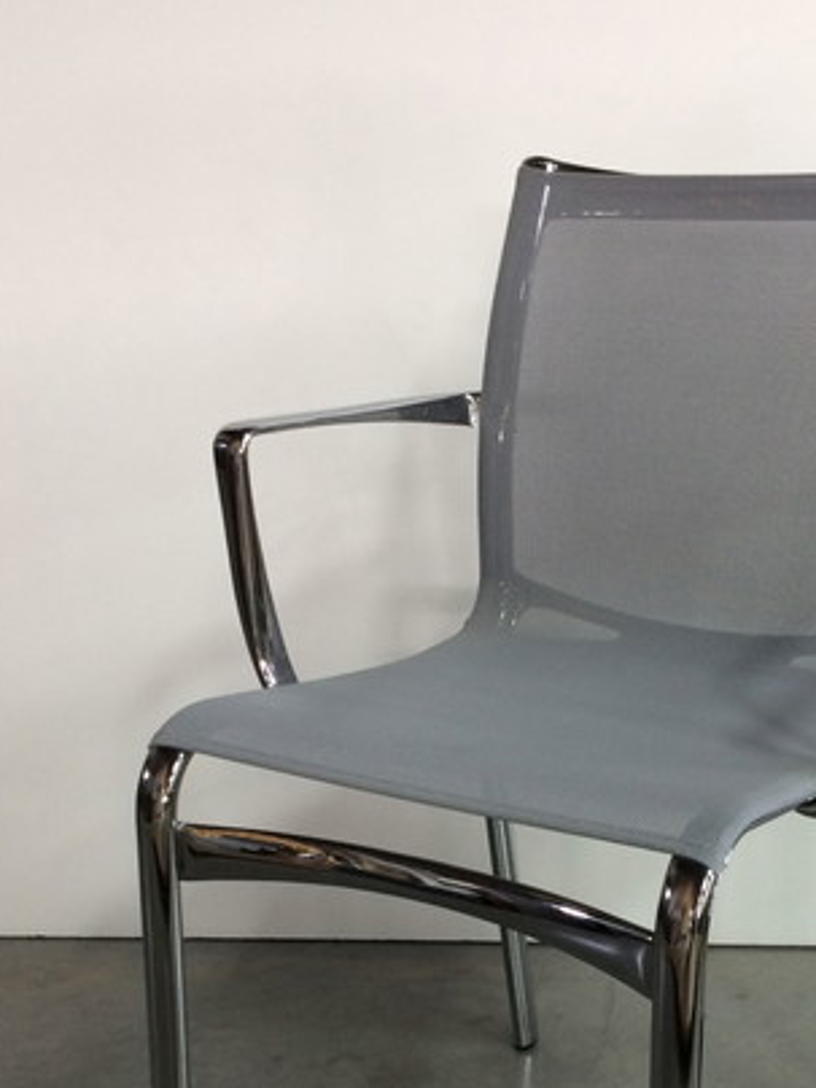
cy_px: 809
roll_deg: +0.0
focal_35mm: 49
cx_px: 584
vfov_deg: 38.0
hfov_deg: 29.3
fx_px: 1540
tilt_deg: -20.5
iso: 125
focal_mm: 4.15
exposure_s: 1/33
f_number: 2.2
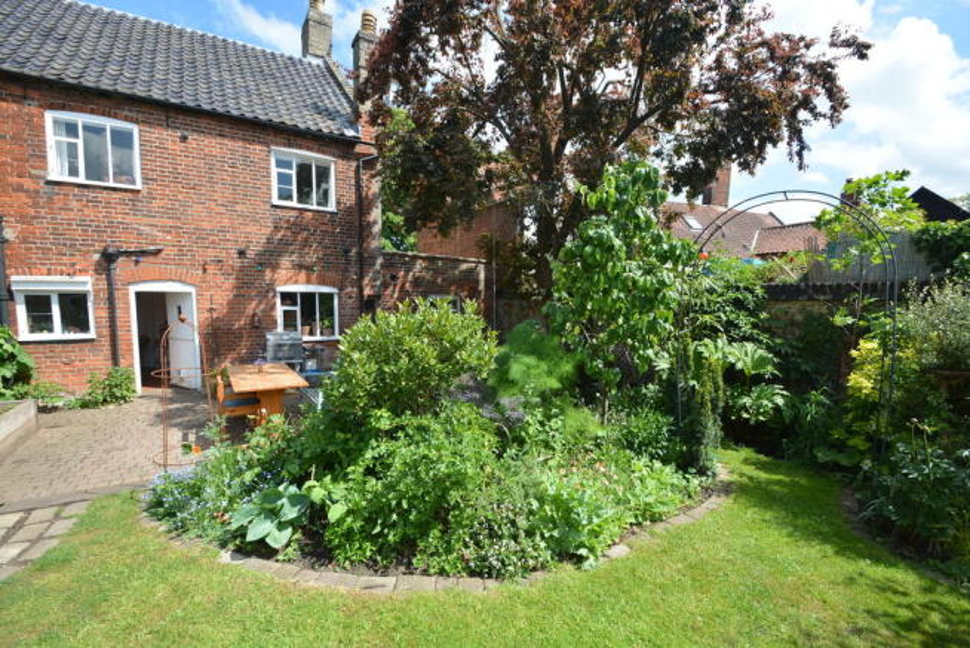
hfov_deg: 100.4
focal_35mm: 15
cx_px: 485
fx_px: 404
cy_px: 324
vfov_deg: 77.4
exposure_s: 1/250
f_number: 8
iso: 180
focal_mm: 10
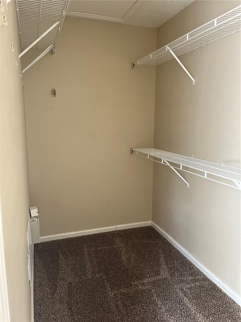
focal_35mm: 26
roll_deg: -1.0
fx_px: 241
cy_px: 161
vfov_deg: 67.3
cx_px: 120
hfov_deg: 53.1
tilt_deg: -8.0
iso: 500
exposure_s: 1/60
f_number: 1.6
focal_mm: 5.1
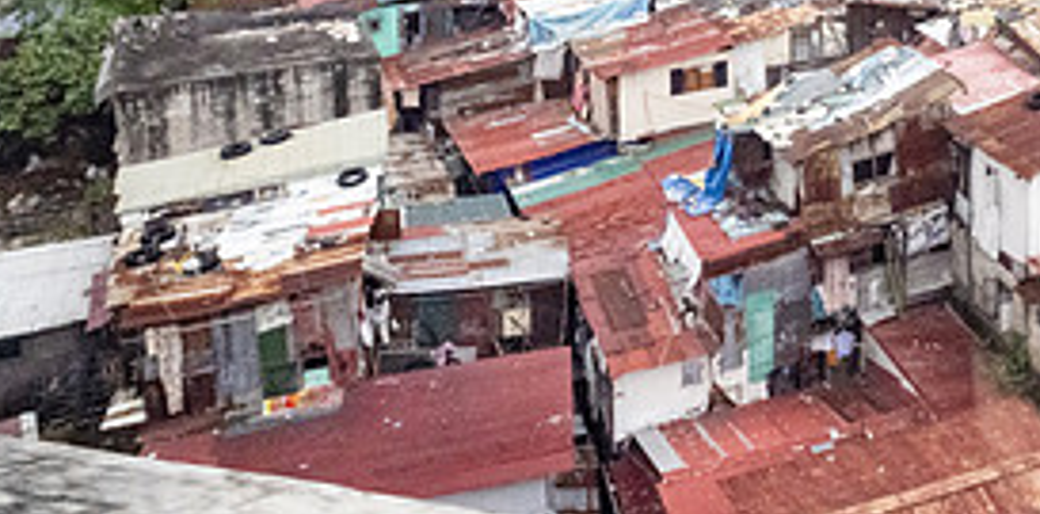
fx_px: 1475
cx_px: 990
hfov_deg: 35.8
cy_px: -218
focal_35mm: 55
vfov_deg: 18.0
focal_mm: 24
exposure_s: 1/1000
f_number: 8
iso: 7200
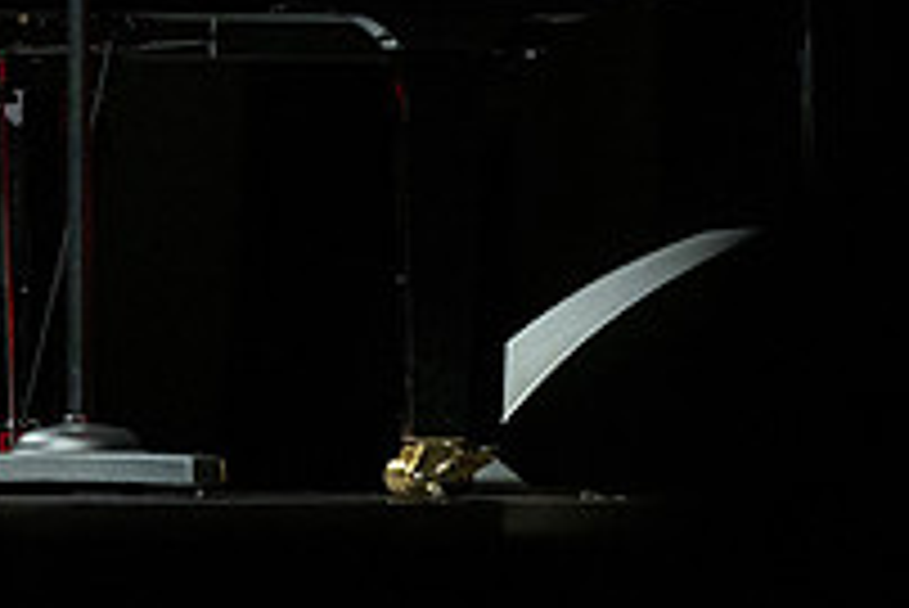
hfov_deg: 3.4
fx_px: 15489
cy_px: -218
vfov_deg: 2.2
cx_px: 14
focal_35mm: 613
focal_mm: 200
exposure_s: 1/320
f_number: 2.8
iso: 1000
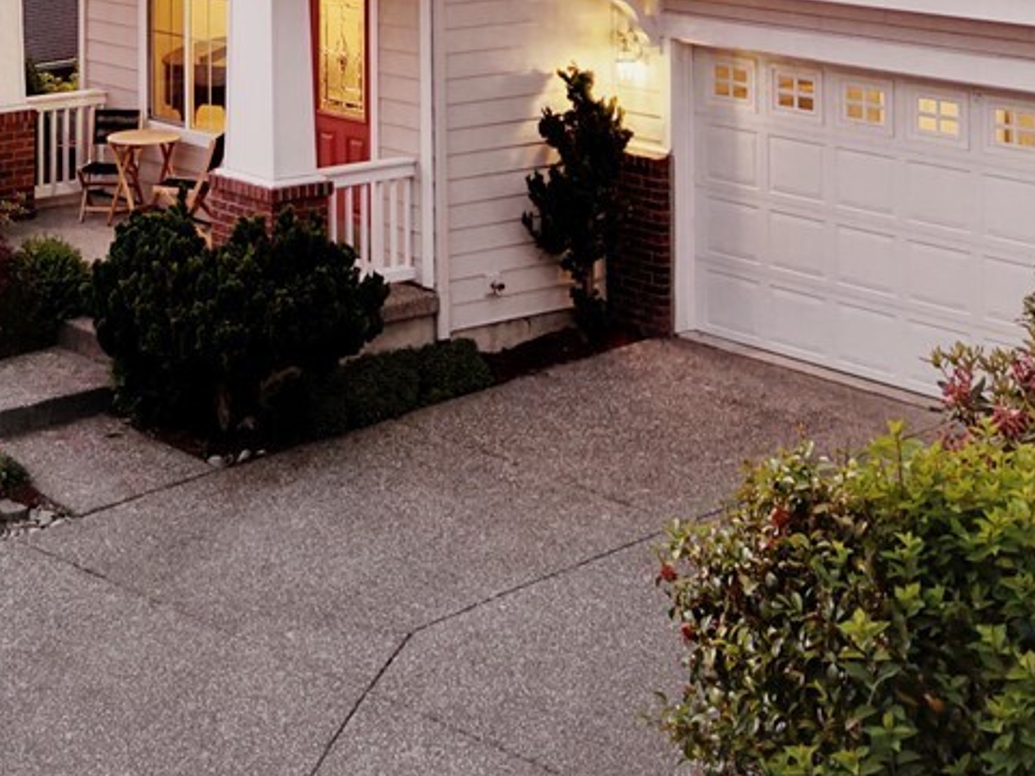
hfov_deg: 24.1
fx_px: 2392
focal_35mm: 80
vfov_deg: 17.1
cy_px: -282
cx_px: 211
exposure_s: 1/30
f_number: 1.8
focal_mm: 8.67
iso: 100
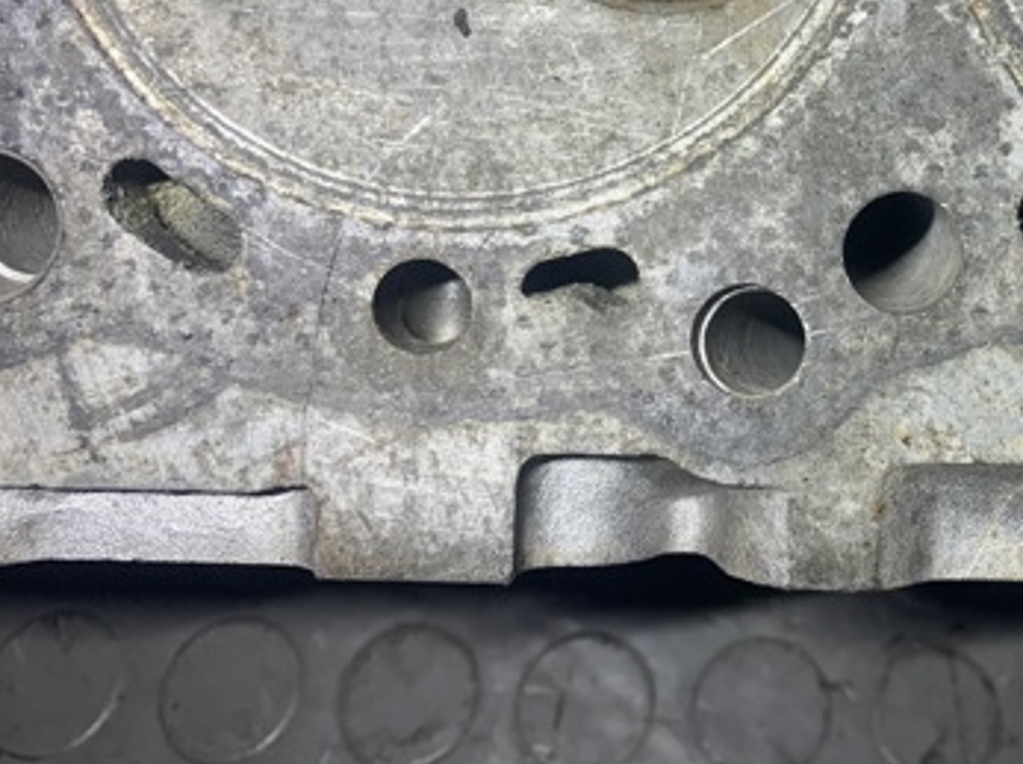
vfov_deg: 29.2
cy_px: 108
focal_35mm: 48
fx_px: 1416
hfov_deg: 38.2
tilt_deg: -56.8
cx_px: 823
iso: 100
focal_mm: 4.25
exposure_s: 1/84
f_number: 1.8
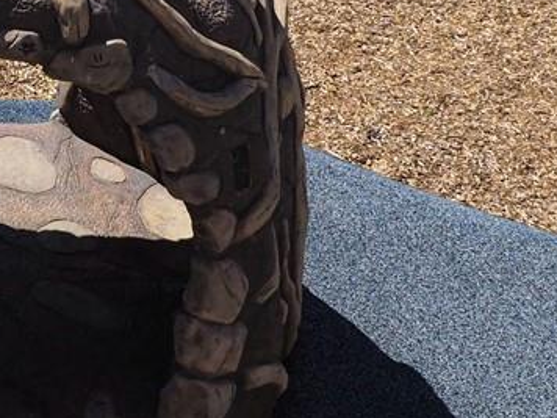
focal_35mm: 99
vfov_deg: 14.0
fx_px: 1593
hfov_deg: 18.4
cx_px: -175
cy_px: -213
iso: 200
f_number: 8
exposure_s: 1/500
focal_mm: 11
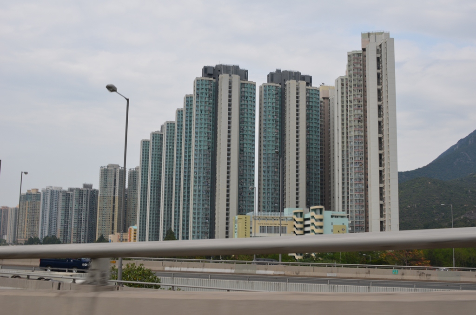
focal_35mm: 42
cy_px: 158
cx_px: 238
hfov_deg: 46.5
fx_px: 554
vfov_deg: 31.7
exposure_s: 1/250
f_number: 8
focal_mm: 28
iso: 100
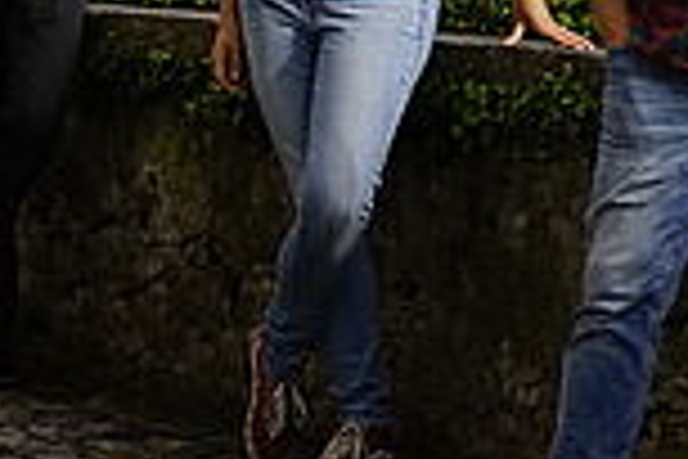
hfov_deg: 9.6
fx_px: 4051
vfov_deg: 6.4
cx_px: -13
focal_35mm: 212
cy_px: -194
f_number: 2
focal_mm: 50
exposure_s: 1/2000
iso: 200
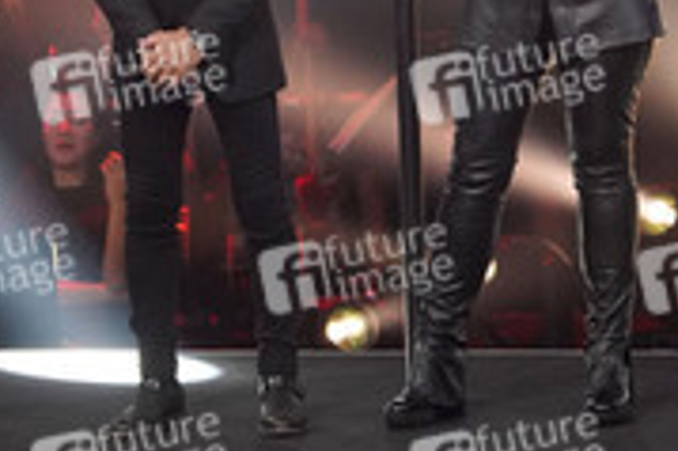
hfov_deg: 4.1
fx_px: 9464
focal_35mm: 503
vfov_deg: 2.7
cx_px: 407
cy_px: -15
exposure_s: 1/160
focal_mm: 200
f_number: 5.6
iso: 5000
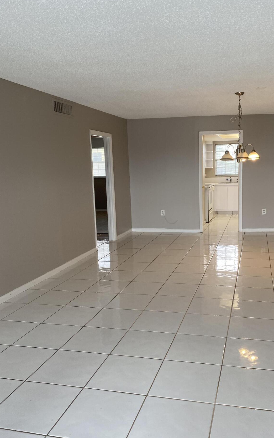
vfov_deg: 62.9
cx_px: 173
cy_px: 220
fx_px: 358
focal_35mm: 30
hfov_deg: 41.5
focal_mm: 4.25
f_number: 1.8
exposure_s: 1/120
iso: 100
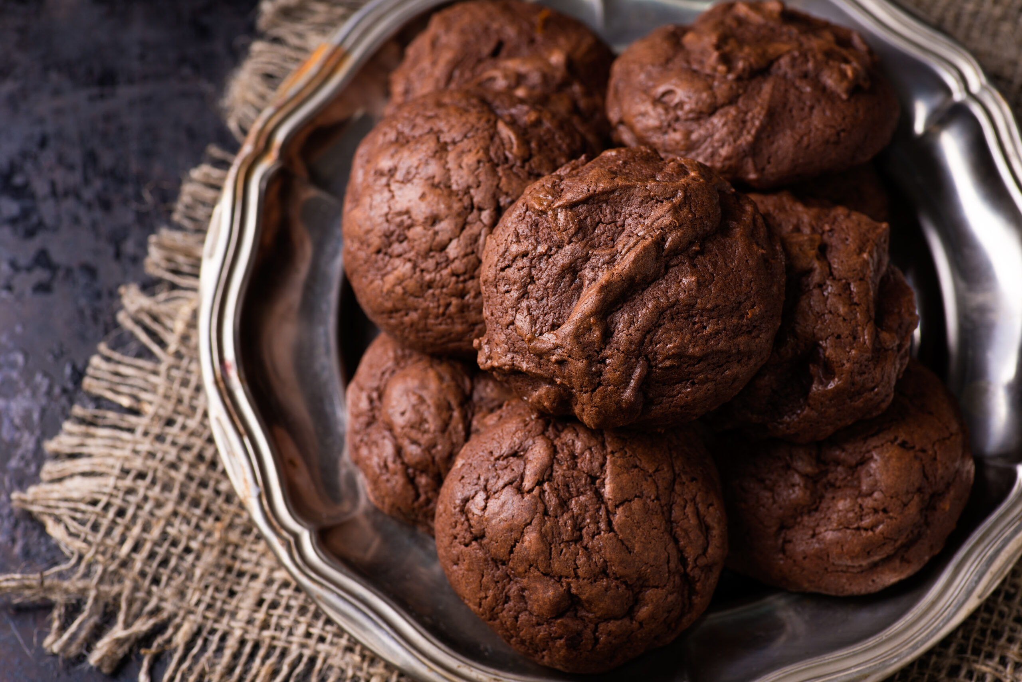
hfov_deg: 20.4
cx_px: 511
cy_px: 341
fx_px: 2840
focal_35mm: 100
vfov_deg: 13.7
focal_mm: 100
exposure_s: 1/125
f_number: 8
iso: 100
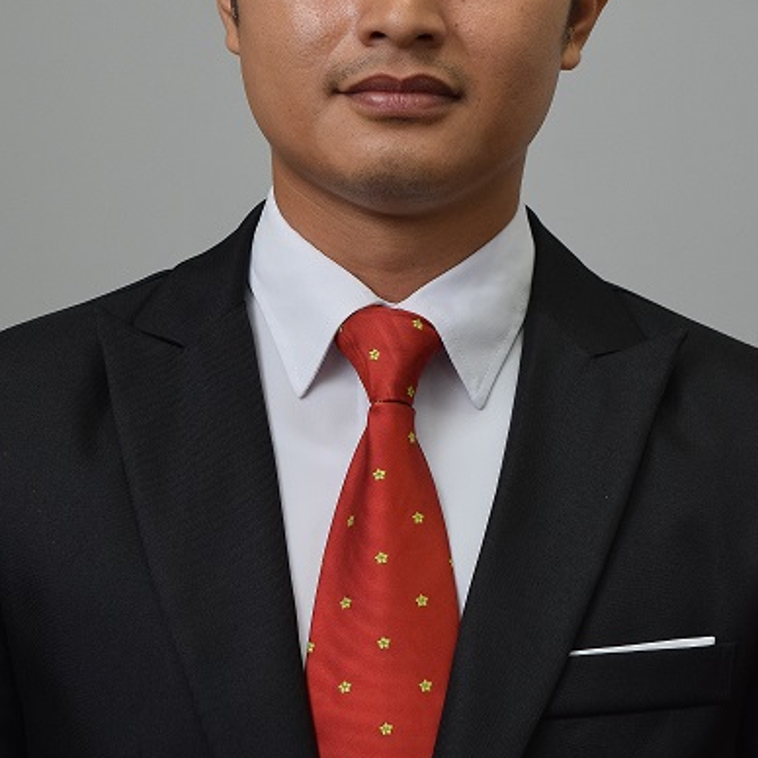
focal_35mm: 128
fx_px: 3171
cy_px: 203
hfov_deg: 13.6
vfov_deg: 13.6
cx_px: 375
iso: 640
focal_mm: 52
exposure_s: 1/50
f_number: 5.6
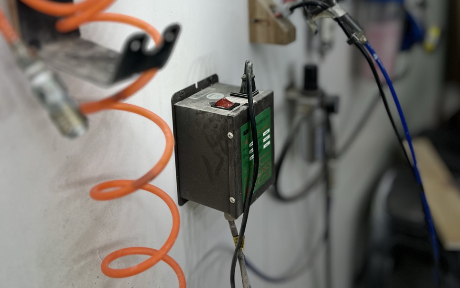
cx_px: 231
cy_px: 51
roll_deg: +2.5
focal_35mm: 37
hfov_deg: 52.7
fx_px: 464
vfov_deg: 33.3
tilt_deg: -14.4
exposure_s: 1/220
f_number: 1.5
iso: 40
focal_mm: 5.7
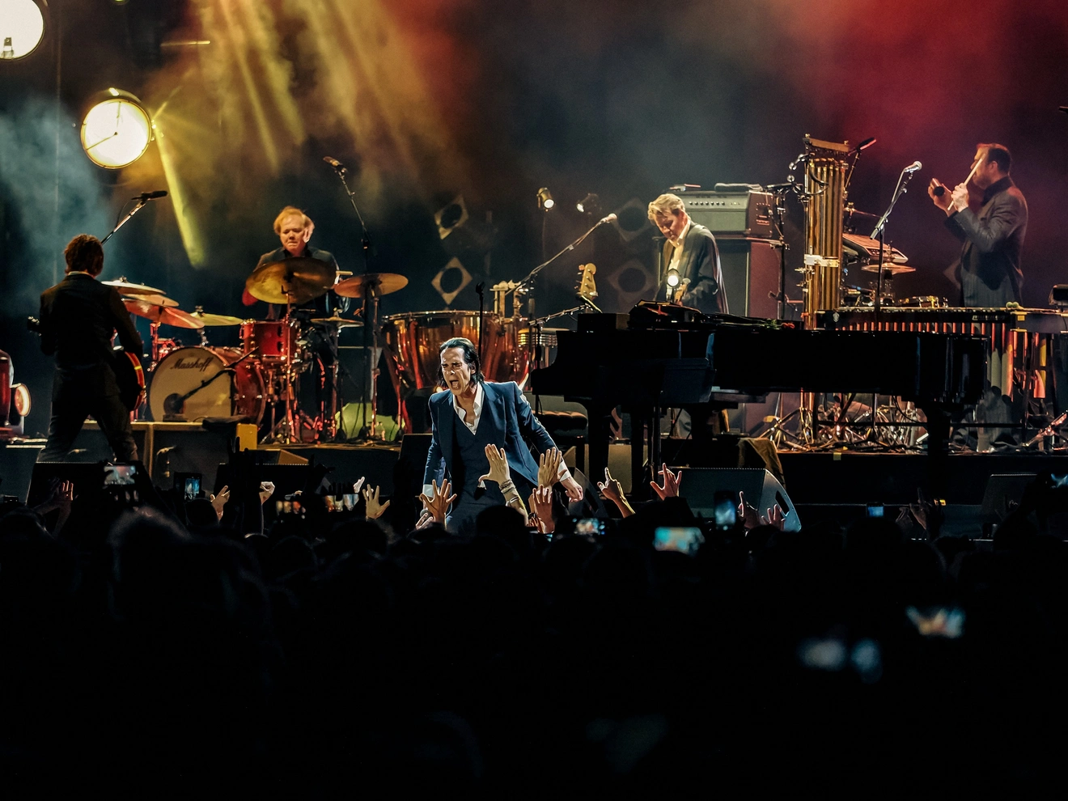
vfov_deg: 5.0
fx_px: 9256
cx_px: 534
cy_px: 400
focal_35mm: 300
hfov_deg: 6.6
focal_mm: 150
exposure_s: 1/500
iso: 3200
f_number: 2.8
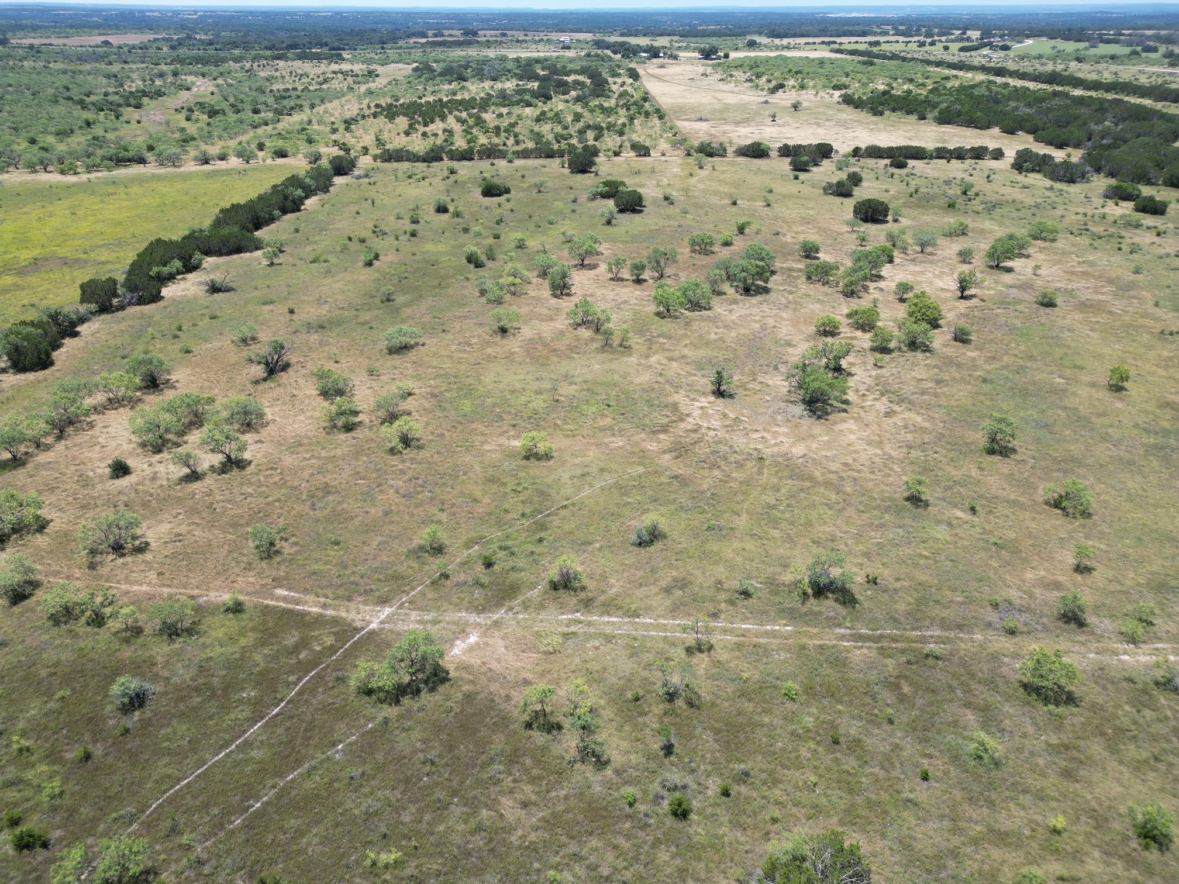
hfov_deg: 71.6
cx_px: 590
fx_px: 817
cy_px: 442
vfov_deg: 56.8
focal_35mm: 24
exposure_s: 1/1500
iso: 100
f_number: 1.7
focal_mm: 6.72
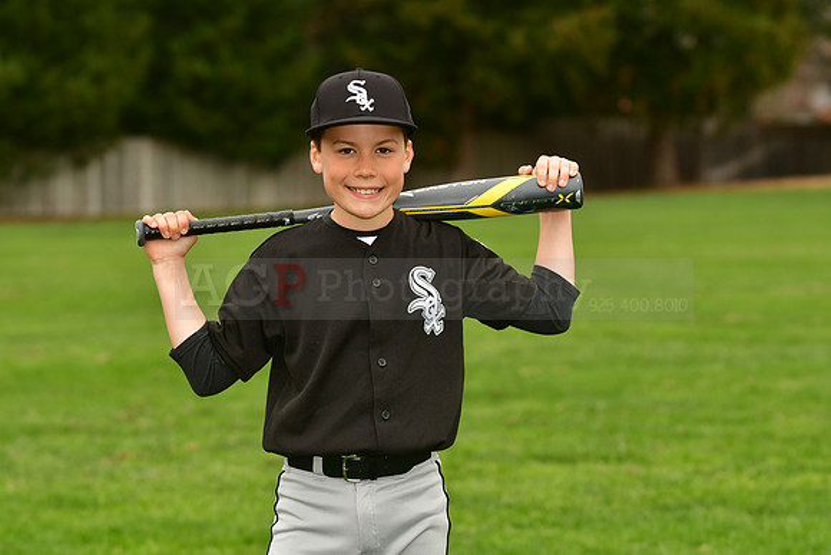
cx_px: 416
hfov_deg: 13.0
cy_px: 278
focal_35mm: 158
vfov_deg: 8.7
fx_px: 3636
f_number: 4
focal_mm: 105
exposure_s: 1/1250
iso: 320
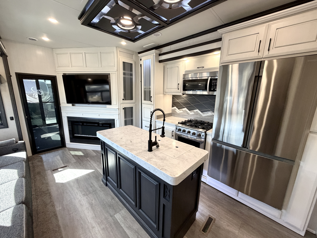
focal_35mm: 14
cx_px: 158
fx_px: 128
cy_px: 119
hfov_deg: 102.1
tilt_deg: -9.6
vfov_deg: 85.7
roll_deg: -0.2
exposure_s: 1/102
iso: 320
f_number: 2.2
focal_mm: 2.22
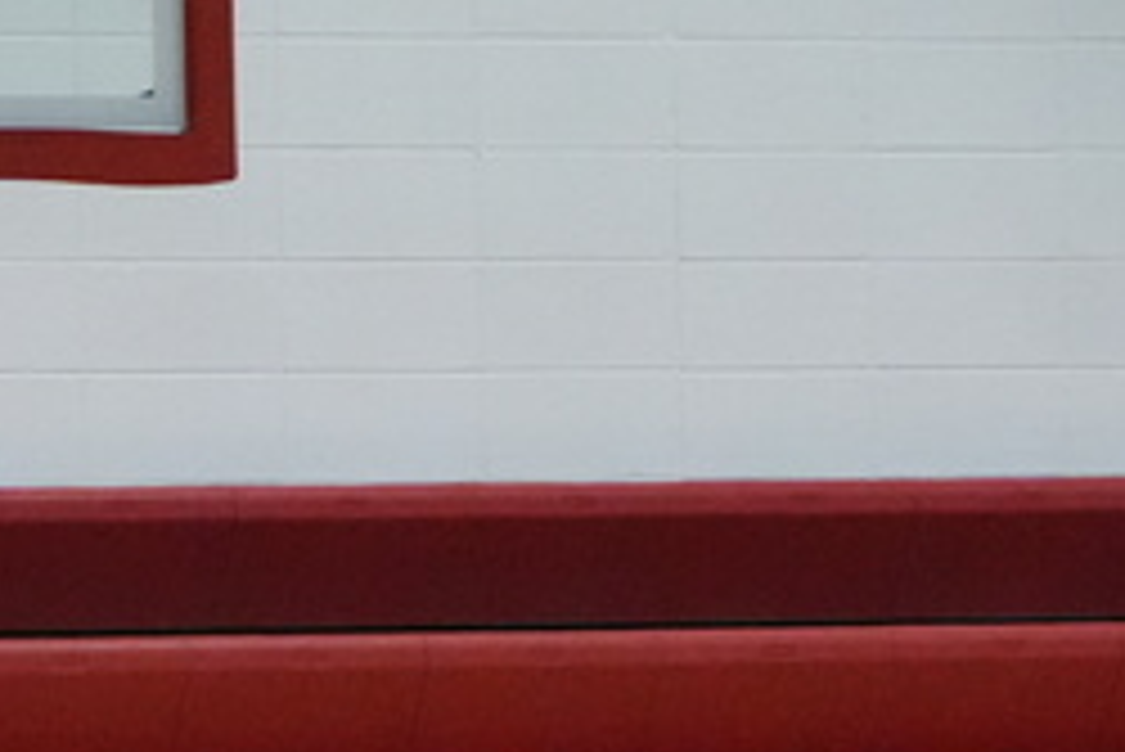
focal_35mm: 393
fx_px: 12288
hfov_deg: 5.2
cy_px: 1529
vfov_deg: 3.5
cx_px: -796
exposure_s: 1/400
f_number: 5.6
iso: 5000
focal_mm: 64
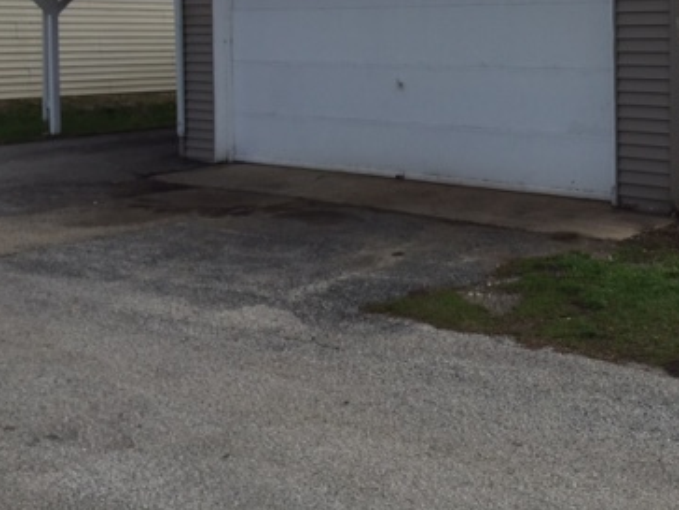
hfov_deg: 35.7
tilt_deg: -3.0
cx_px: 586
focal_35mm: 51
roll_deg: +0.8
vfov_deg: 27.7
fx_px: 1000
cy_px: 73
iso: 32
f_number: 2.2
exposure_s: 1/1799
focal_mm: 4.15
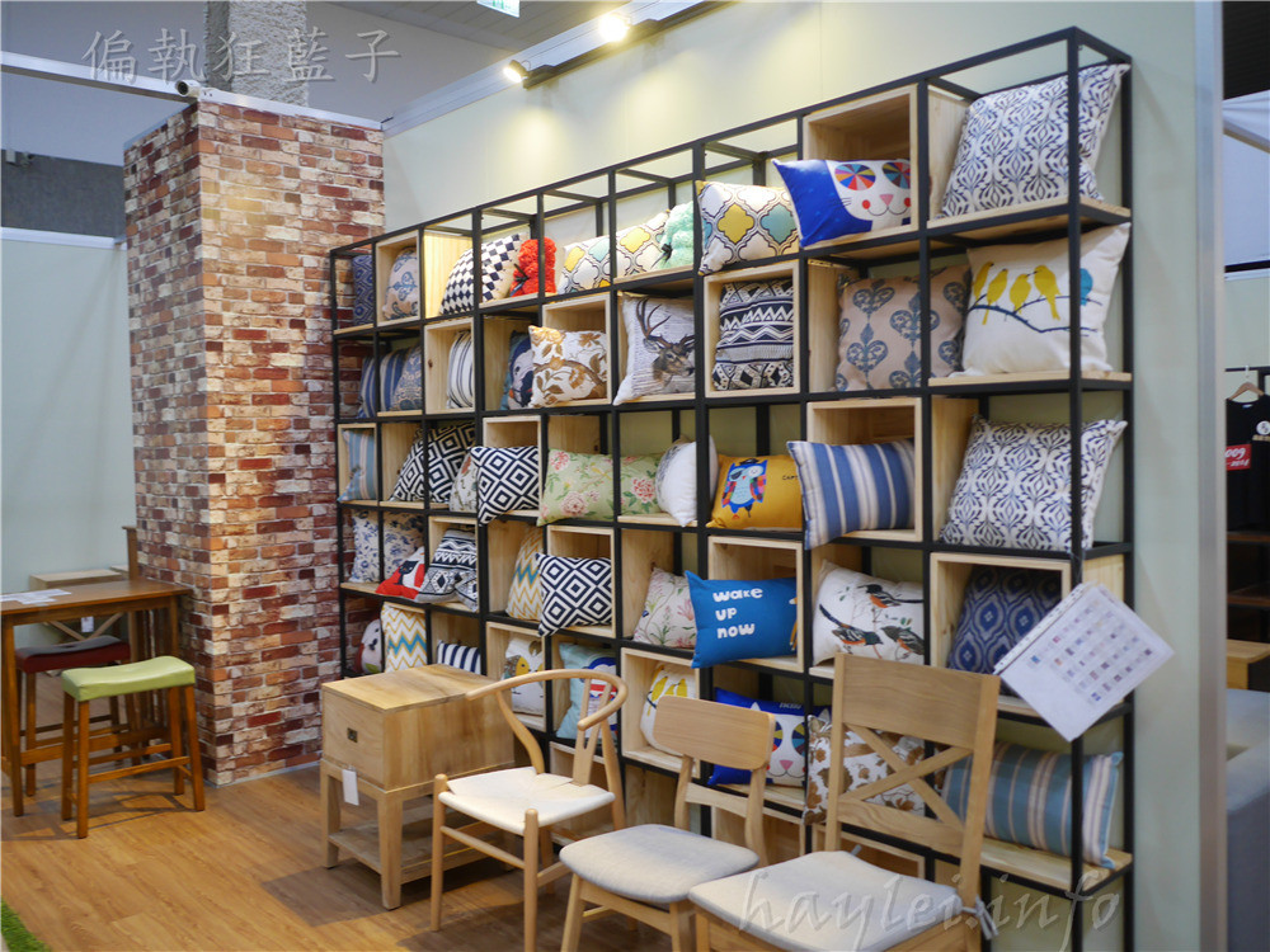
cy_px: 476
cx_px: 635
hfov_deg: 60.0
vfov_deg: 46.8
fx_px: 1101
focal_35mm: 30
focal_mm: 15
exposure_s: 1/60
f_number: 1.7
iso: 640
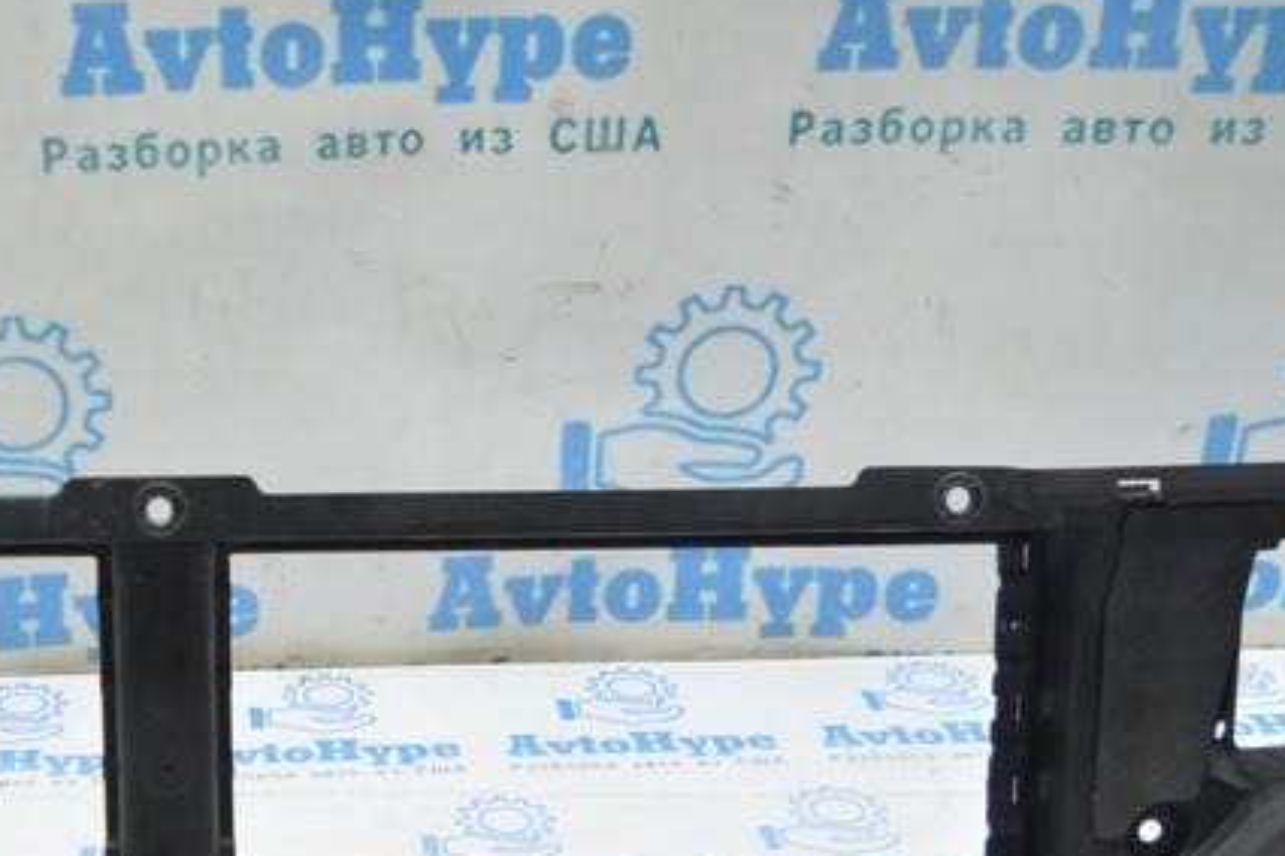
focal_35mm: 65
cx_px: 160
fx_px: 2319
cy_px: 697
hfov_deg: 29.8
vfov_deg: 20.6
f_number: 3.5
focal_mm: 18
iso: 400
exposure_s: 1/40
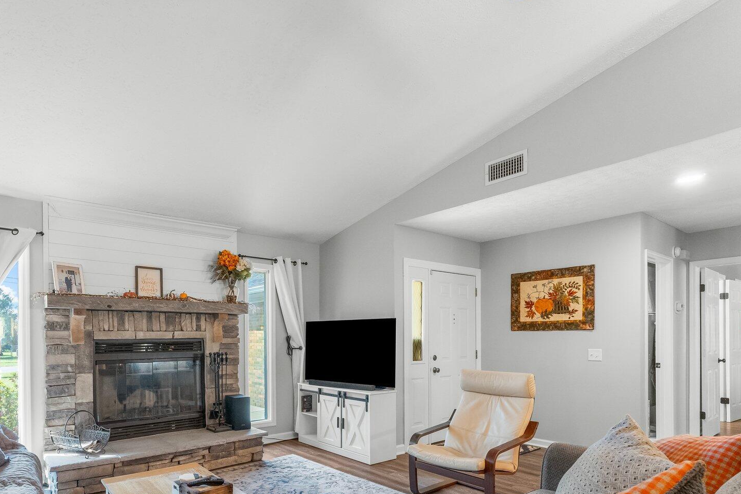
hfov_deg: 82.6
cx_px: 284
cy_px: 339
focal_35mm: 20
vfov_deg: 60.1
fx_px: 412
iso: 12800
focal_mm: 14
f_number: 8
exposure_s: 1/30
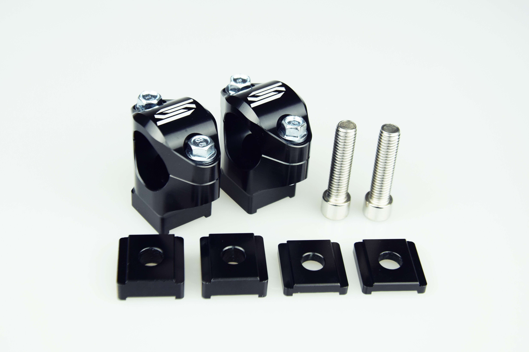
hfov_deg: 28.1
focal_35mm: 72
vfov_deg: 18.9
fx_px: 1058
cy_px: 176
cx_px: 264
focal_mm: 48
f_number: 8
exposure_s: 1/250
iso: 360
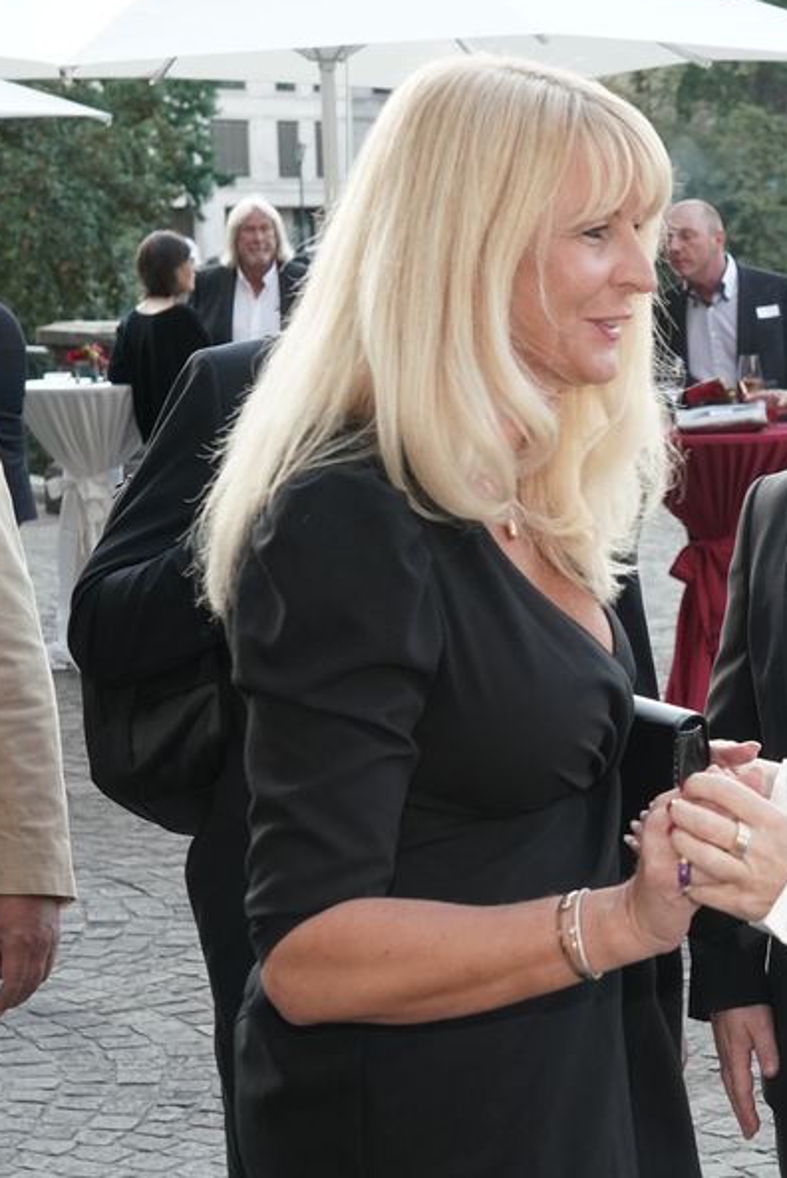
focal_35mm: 91
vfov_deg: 22.4
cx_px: 847
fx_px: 2980
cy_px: 610
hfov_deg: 14.7
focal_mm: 45
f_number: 7.1
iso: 1600
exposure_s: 1/250
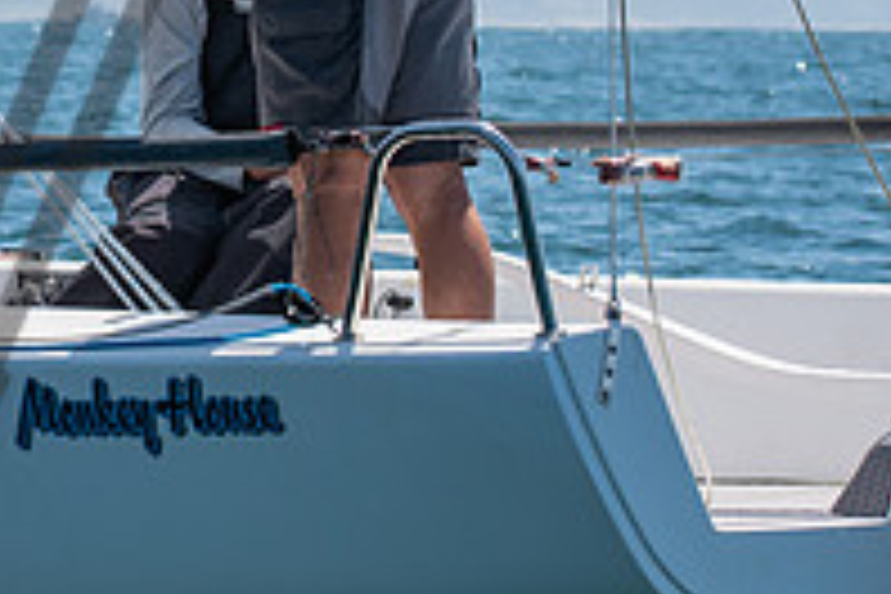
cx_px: -275
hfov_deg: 6.3
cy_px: -193
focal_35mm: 326
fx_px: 8068
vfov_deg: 4.2
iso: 200
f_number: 6.3
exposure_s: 1/1000
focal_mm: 70
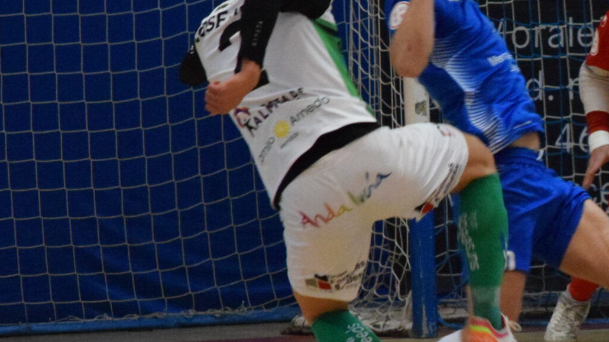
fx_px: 12610
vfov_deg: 1.6
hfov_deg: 2.8
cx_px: 721
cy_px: 166
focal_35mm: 781
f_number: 5.6
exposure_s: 1/400
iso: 6400
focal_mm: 200
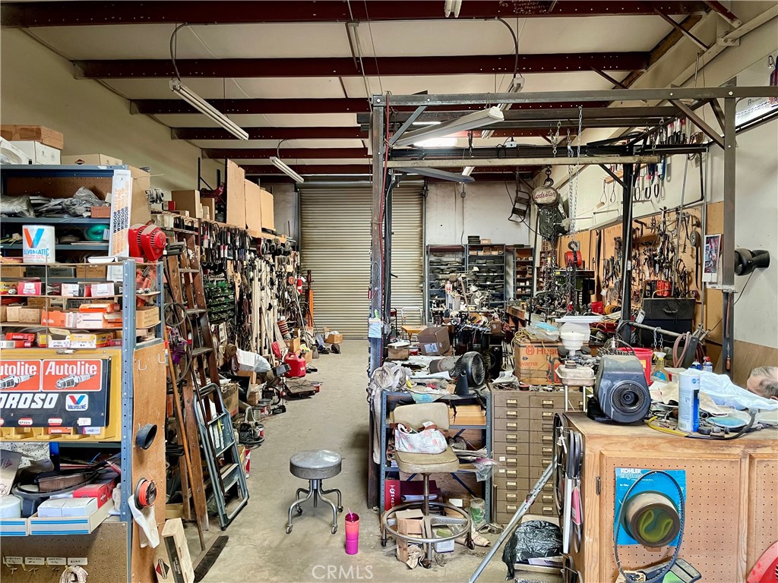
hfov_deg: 67.3
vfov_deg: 53.1
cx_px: 389
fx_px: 584
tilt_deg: -2.4
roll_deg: -0.1
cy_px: 292
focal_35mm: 26
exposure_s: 1/60
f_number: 1.6
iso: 250
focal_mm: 4.2
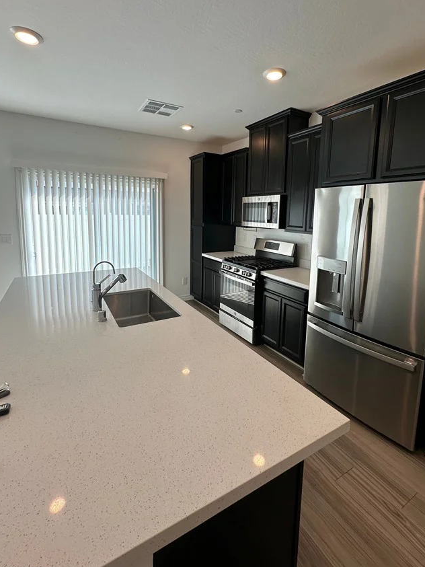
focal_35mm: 17
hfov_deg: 74.7
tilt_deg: -5.0
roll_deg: -1.6
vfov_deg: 90.5
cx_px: 217
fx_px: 278
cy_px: 247
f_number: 2.2
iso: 50
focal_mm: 2.22
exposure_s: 1/120
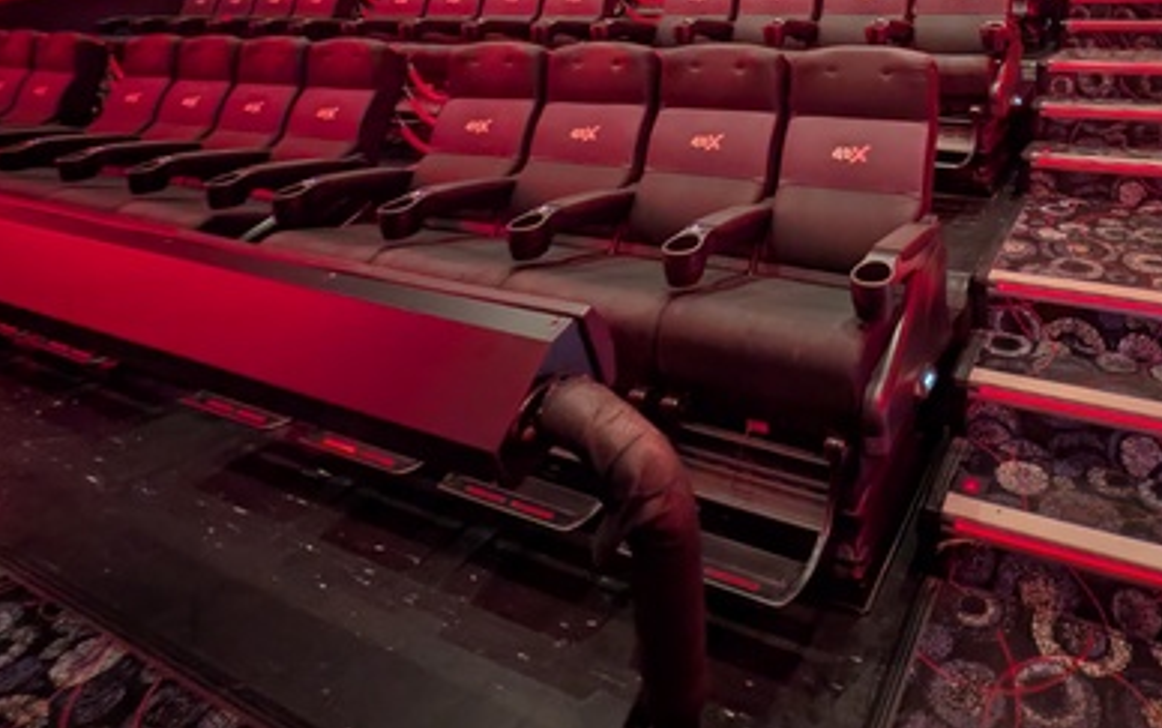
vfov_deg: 48.1
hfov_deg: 77.2
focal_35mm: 21
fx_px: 665
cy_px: 12
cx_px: 848
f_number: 1.95
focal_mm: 2.23
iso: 434
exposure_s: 1/11.6
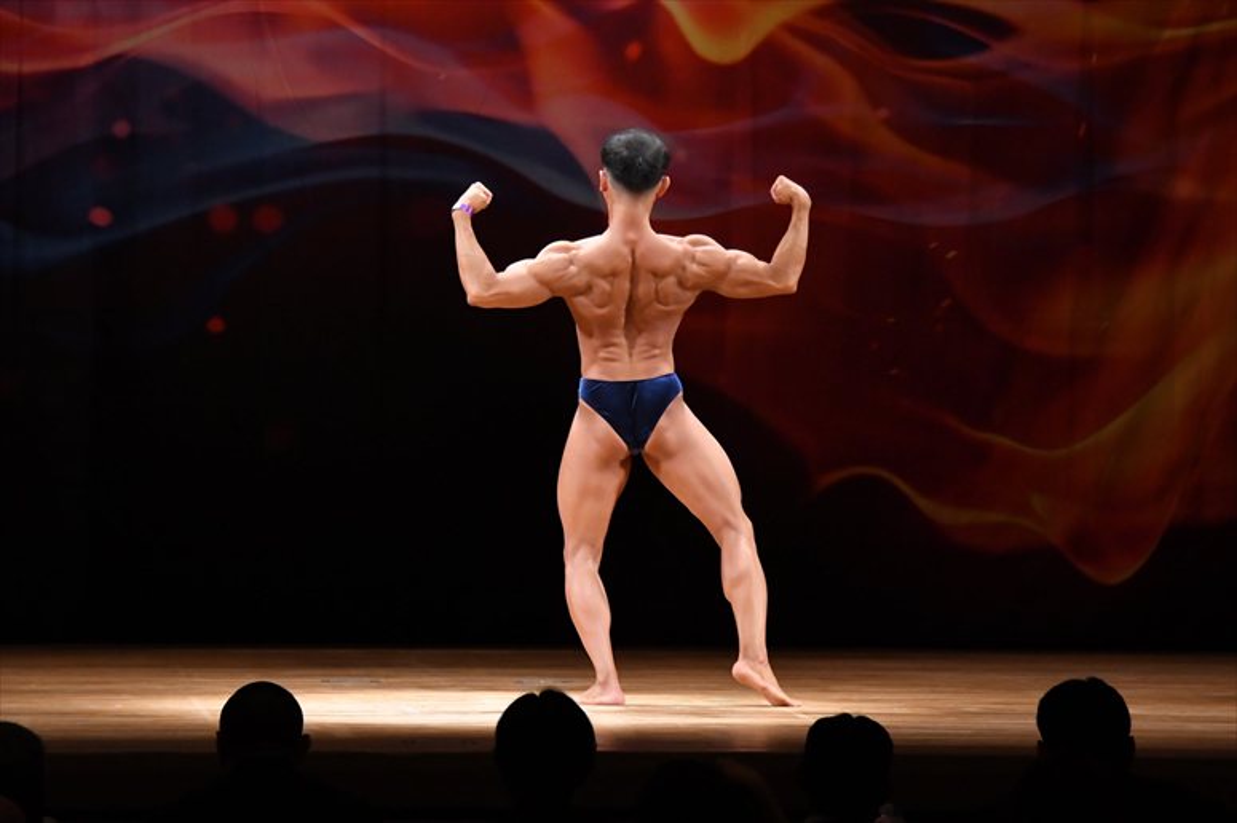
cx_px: 618
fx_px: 6938
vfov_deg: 6.8
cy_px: 412
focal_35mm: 202
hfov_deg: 10.2
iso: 4000
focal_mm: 135
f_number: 5.6
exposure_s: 1/400
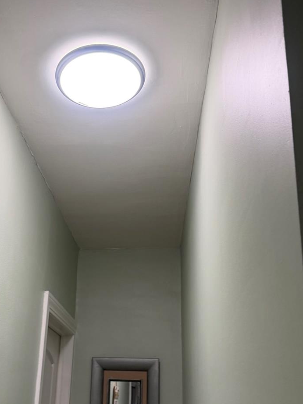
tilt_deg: +19.6
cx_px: 121
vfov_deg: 46.3
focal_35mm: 40
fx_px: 467
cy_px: 256
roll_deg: -3.6
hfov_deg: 35.8
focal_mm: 6.76
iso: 160
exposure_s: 1/120
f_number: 1.78
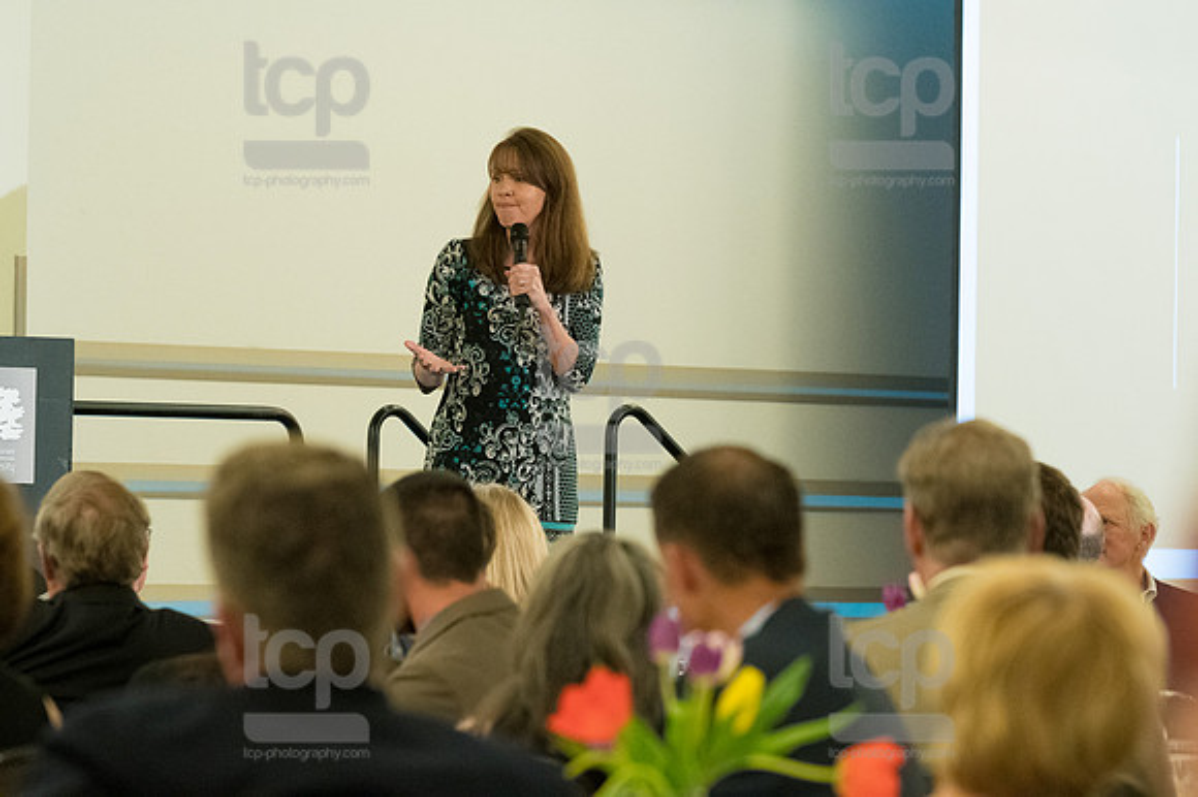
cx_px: 599
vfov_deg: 5.9
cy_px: 398
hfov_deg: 8.9
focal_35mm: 232
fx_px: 7716
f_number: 4.5
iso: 3200
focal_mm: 155
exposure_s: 1/400
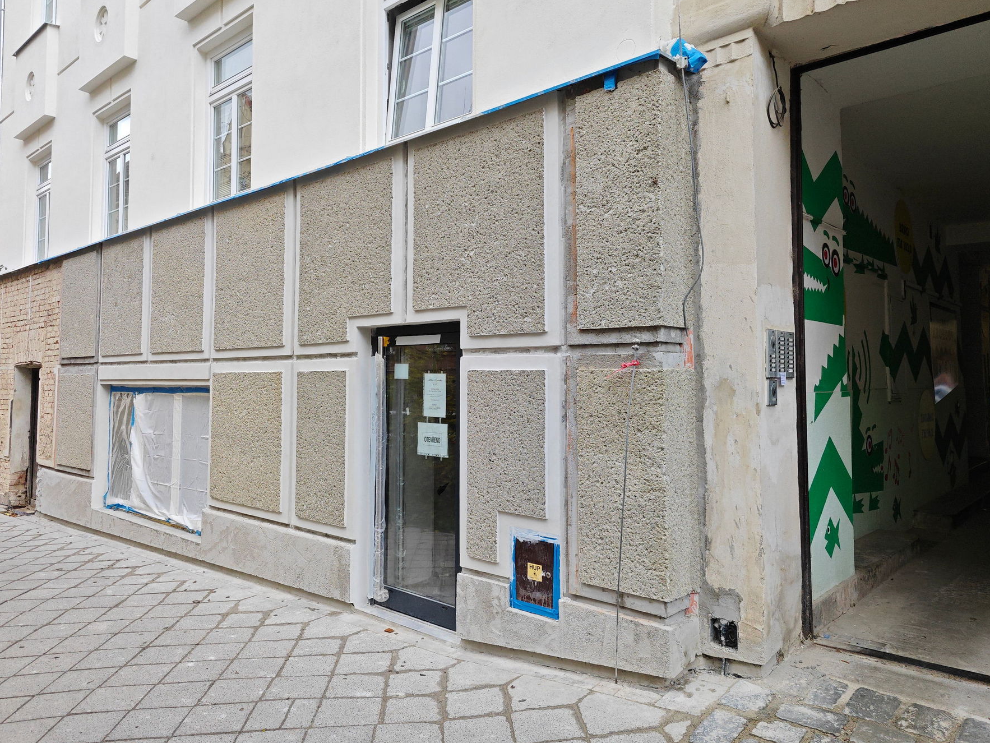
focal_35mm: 25
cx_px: 474
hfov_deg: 69.4
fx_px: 715
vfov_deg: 54.9
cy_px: 359
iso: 160
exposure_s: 1/250
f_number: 1.8
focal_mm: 5.43
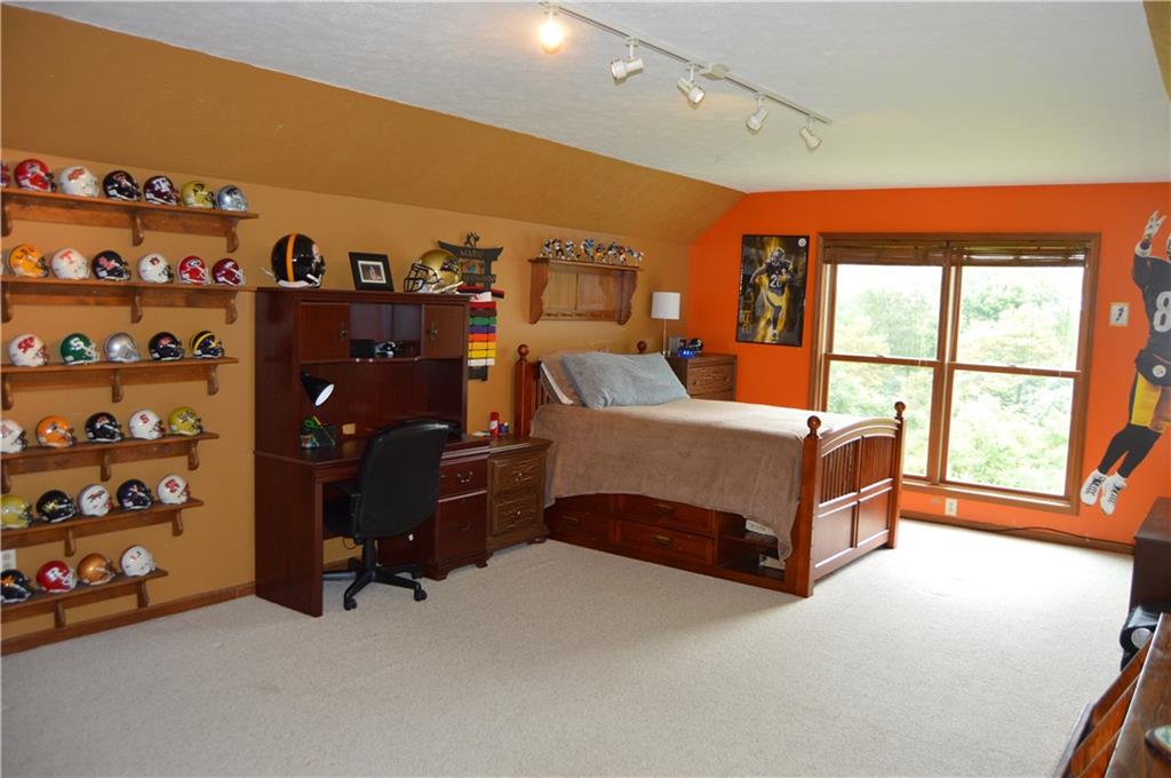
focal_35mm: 27
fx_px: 877
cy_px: 389
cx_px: 586
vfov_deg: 47.8
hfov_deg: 67.4
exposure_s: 1/60
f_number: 4
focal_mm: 18
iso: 400
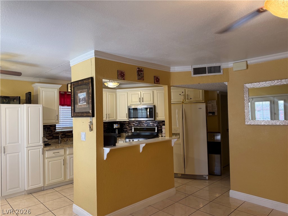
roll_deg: +0.6
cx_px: 144
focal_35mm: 24
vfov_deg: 56.8
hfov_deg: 71.6
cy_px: 108
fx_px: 200
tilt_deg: +1.5
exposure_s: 1/120
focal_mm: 6.76
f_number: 1.78
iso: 250
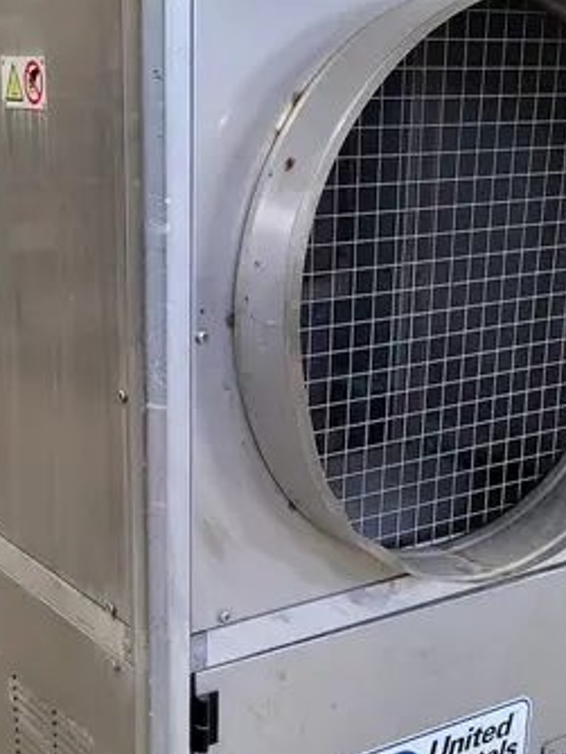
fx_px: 1241
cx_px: 192
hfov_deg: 25.6
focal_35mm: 57
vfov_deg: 33.6
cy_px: 459
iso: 200
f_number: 1.8
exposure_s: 1/60
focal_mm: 5.4
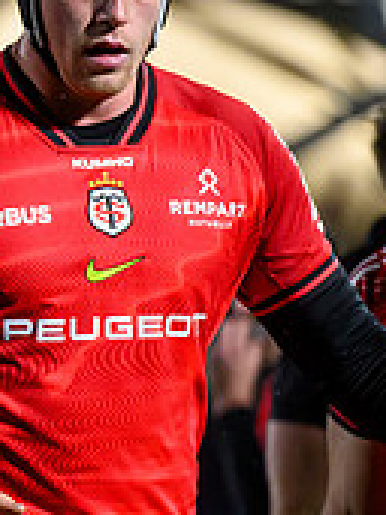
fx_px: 12802
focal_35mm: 860
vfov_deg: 2.3
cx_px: -437
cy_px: 416
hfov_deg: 1.7
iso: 5000
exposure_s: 1/1600
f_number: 3.5
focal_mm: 200
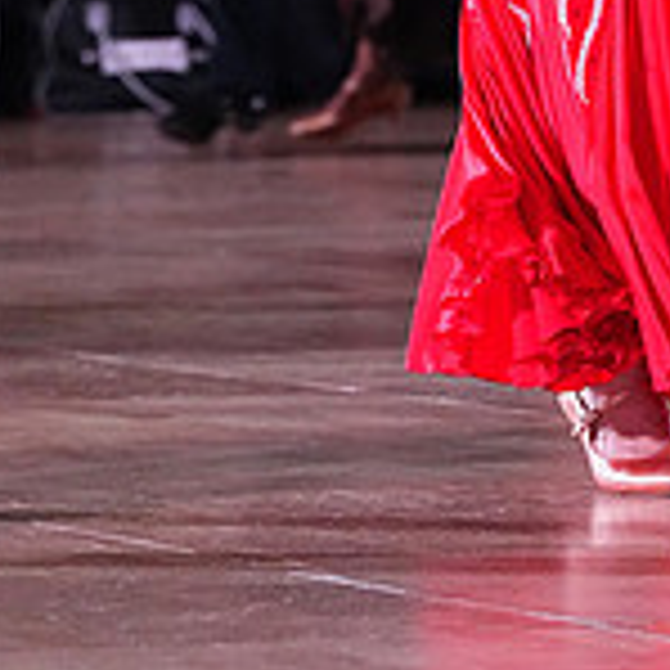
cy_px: -423
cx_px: 483
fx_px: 11540
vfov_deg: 3.3
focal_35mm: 527
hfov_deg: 3.3
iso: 8000
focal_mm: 159
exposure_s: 1/320
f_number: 6.3
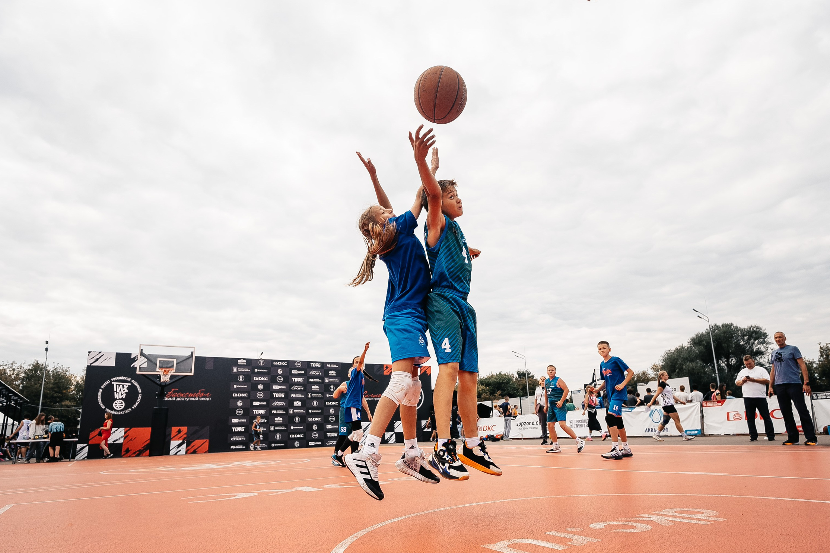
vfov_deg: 59.2
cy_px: 315
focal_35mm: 21
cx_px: 446
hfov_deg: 81.1
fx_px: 484
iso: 320
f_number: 3.2
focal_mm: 16
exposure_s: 1/2500
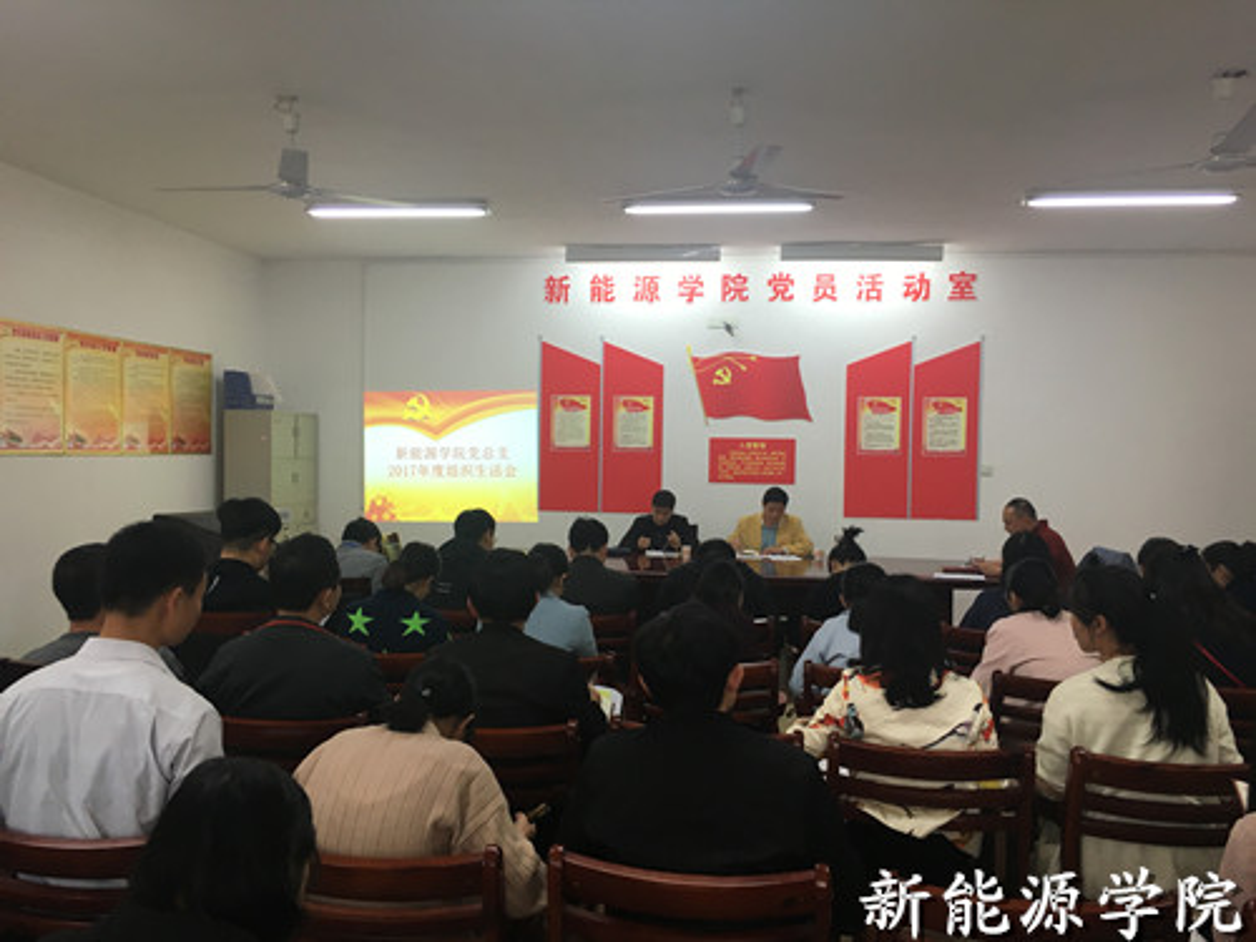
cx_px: 628
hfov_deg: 61.7
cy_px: 471
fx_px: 1052
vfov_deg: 48.2
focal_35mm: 29
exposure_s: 1/33
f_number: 2.2
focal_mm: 4.15
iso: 25
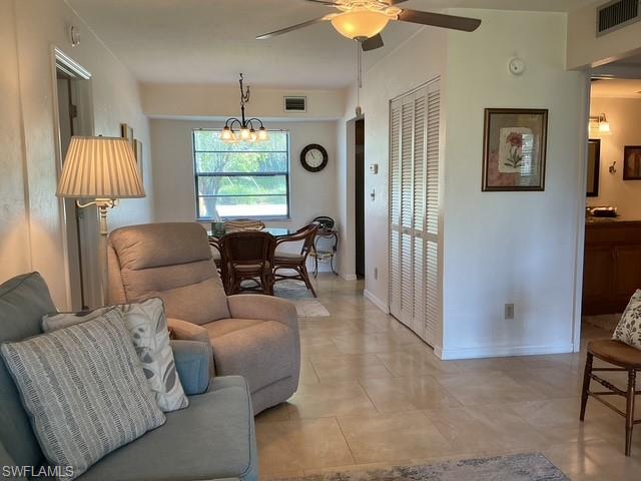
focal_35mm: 29
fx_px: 537
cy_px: 240
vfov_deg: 48.2
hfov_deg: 61.7
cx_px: 320
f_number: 1.8
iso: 64
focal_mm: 3
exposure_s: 1/60
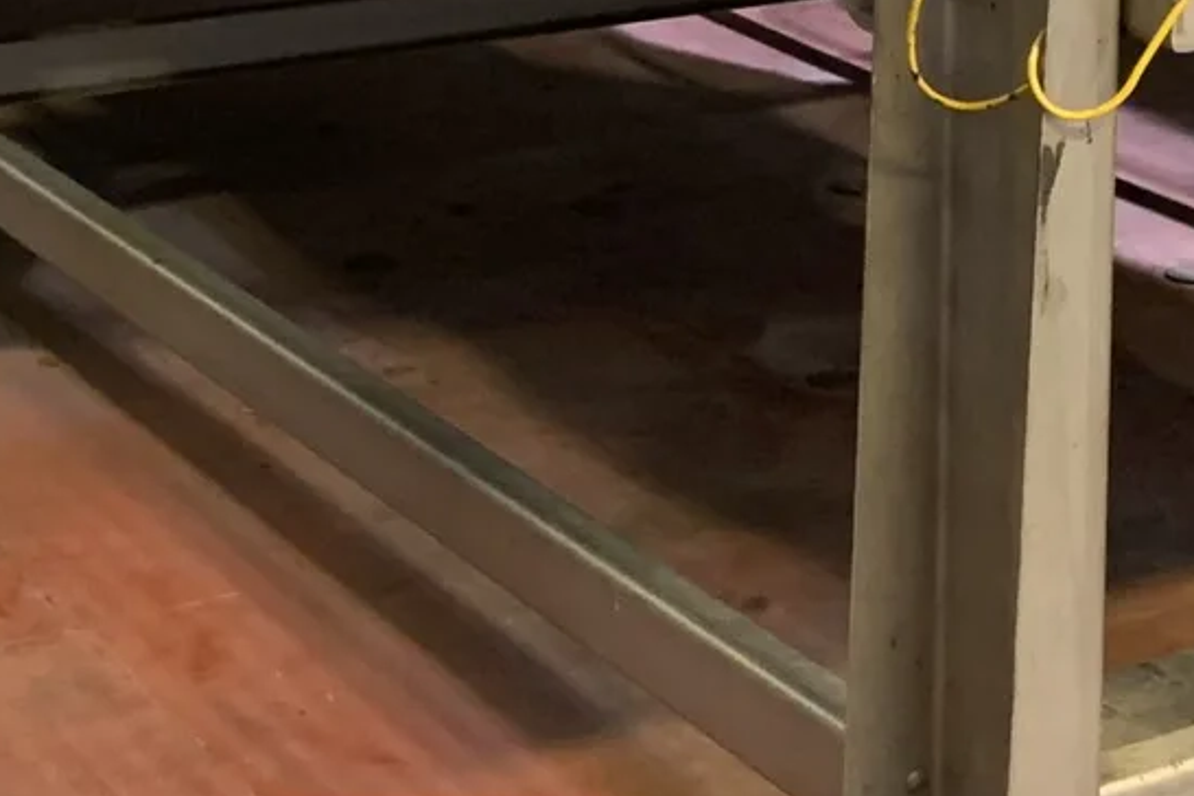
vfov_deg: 13.6
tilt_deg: -11.9
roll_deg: -1.1
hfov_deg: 20.5
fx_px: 3283
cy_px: -9
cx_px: 873
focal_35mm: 99
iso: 400
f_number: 1.8
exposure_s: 1/40
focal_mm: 4.25
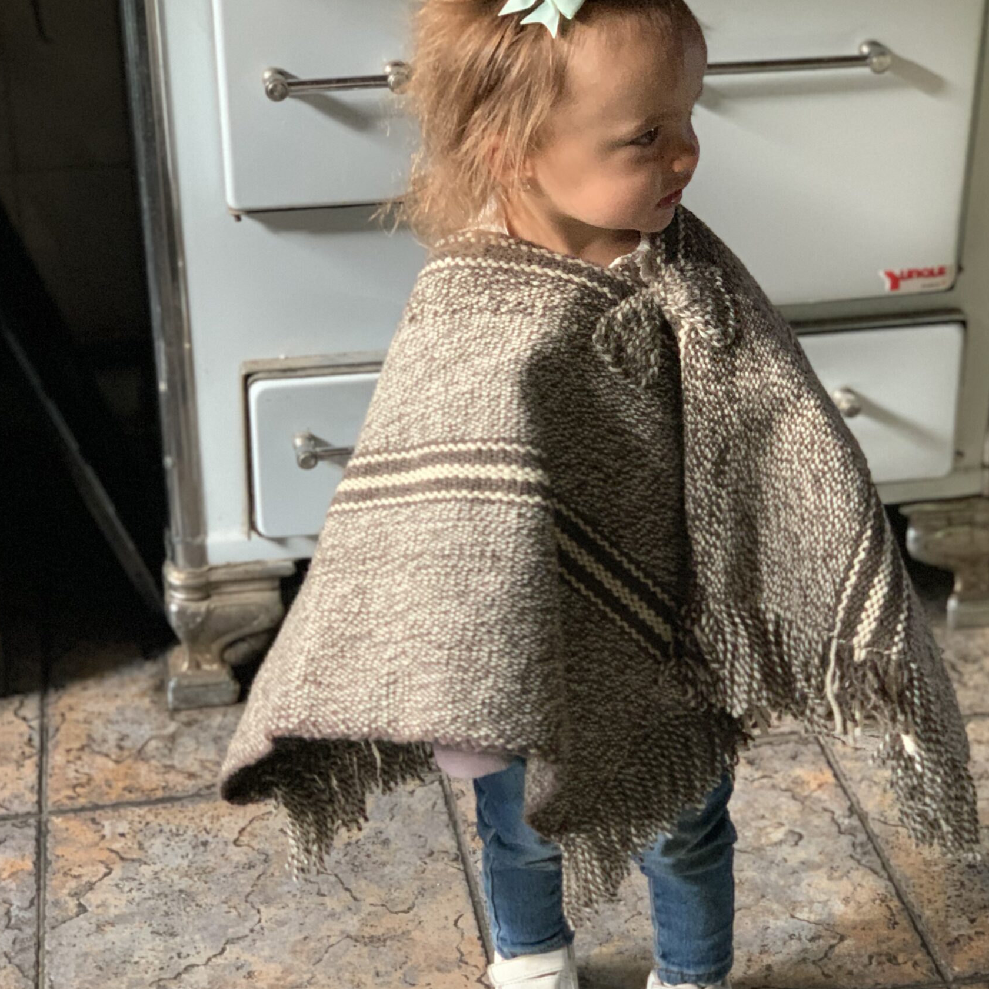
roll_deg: -0.5
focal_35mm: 70
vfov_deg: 24.7
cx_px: 550
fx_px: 2263
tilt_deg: -28.3
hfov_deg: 24.6
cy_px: 524
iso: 400
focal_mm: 6
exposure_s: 1/60
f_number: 2.4
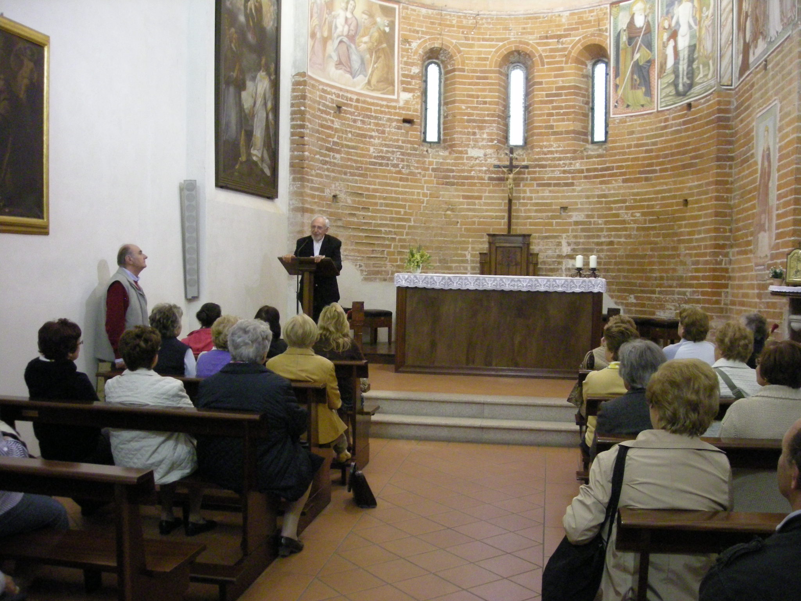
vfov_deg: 40.7
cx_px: 400
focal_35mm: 35
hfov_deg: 52.6
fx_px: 810
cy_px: 300
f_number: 2.8
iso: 400
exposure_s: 1/16.4
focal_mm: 5.7
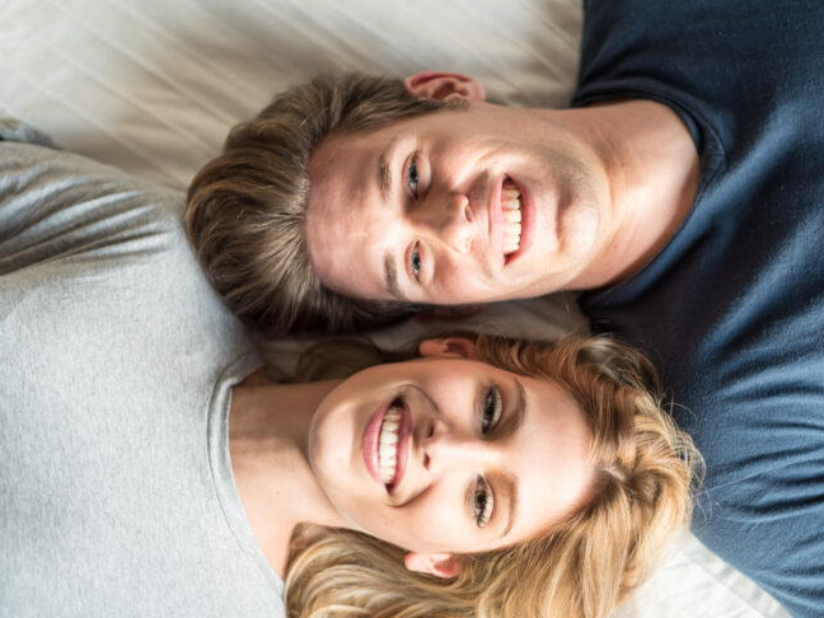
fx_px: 1357
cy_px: 324
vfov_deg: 25.7
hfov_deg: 33.7
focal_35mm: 57
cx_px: 470
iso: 500
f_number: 2
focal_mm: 50
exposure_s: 1/320
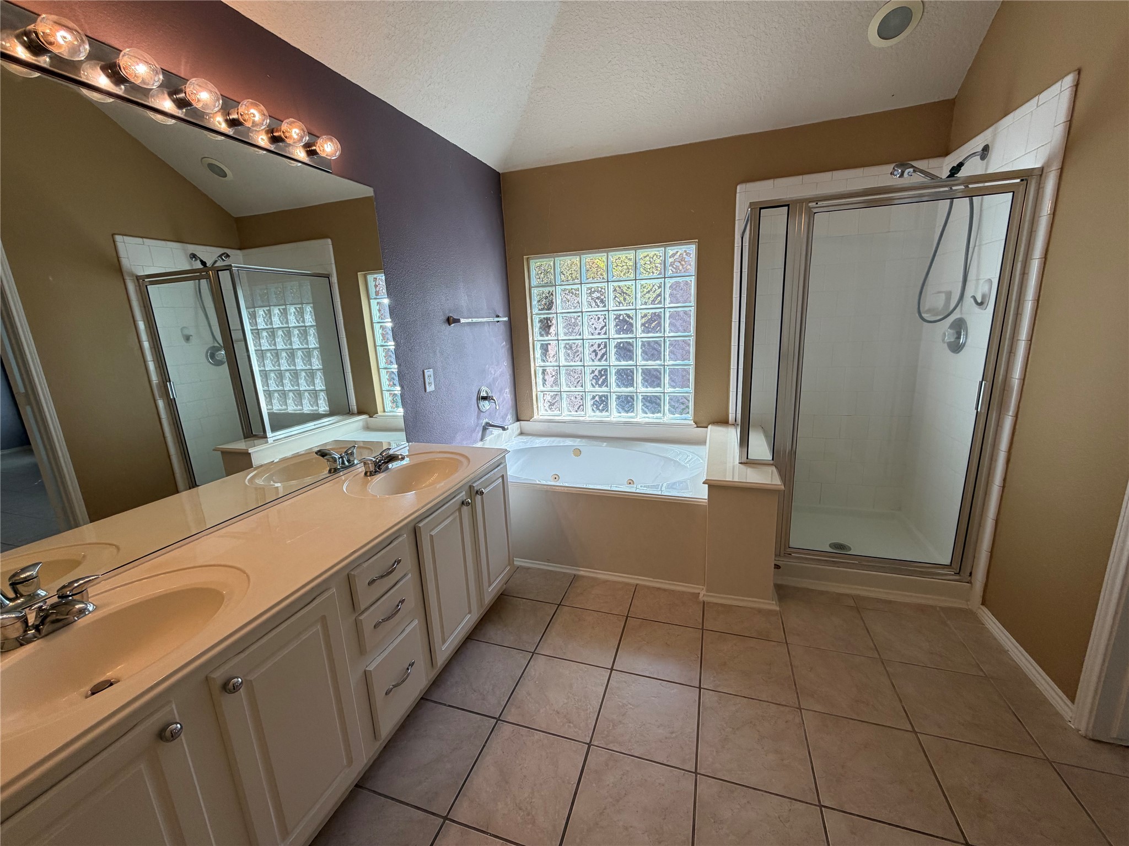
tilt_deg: -11.6
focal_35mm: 14
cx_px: 564
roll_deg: +3.0
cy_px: 423
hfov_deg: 102.1
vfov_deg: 85.7
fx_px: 457
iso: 64
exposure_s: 1/120
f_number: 2.2
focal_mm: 2.22
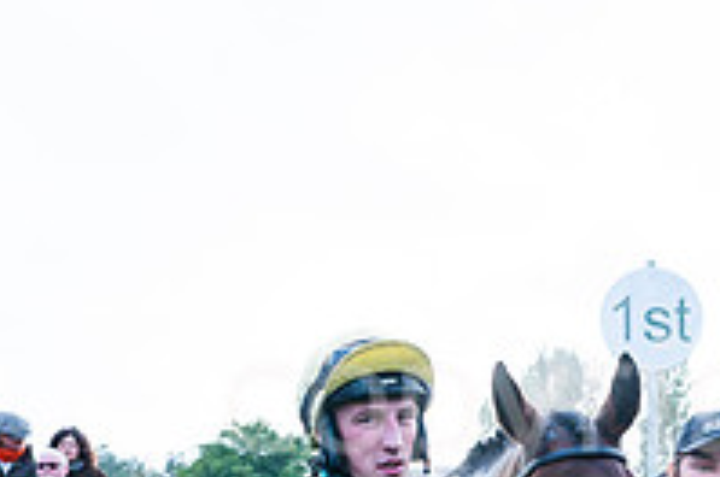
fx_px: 1398
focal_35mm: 70
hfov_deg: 27.4
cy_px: 629
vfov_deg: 18.0
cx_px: 698
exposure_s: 1/3200
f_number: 4
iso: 500
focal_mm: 24
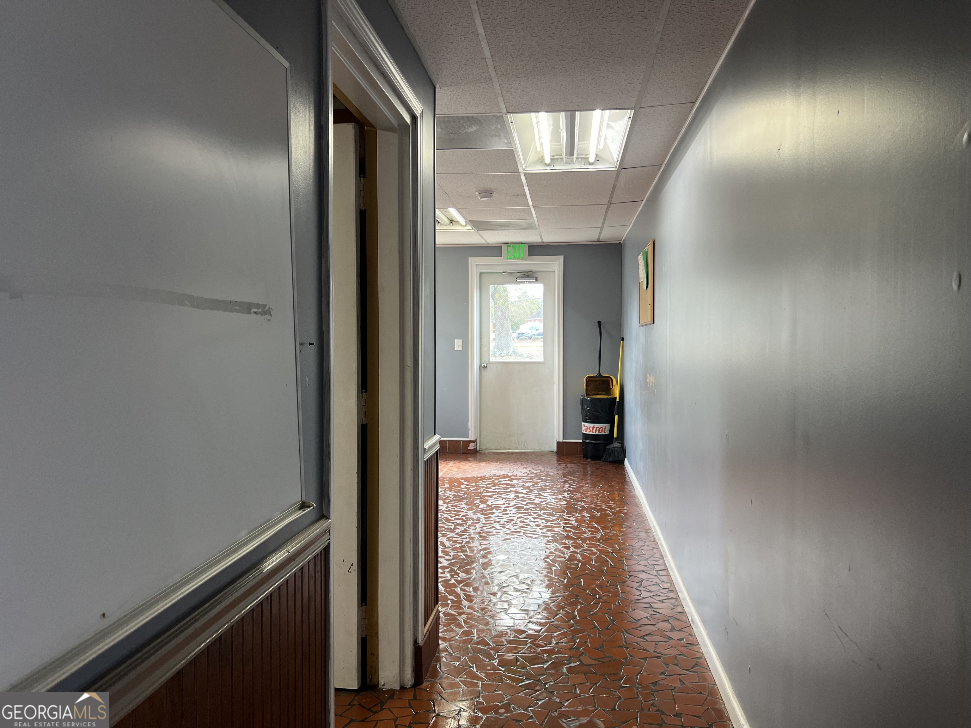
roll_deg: +0.4
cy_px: 364
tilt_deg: -1.3
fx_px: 729
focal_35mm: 26
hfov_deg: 67.3
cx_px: 486
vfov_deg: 53.1
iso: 100
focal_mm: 5.7
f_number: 1.5
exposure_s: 1/120
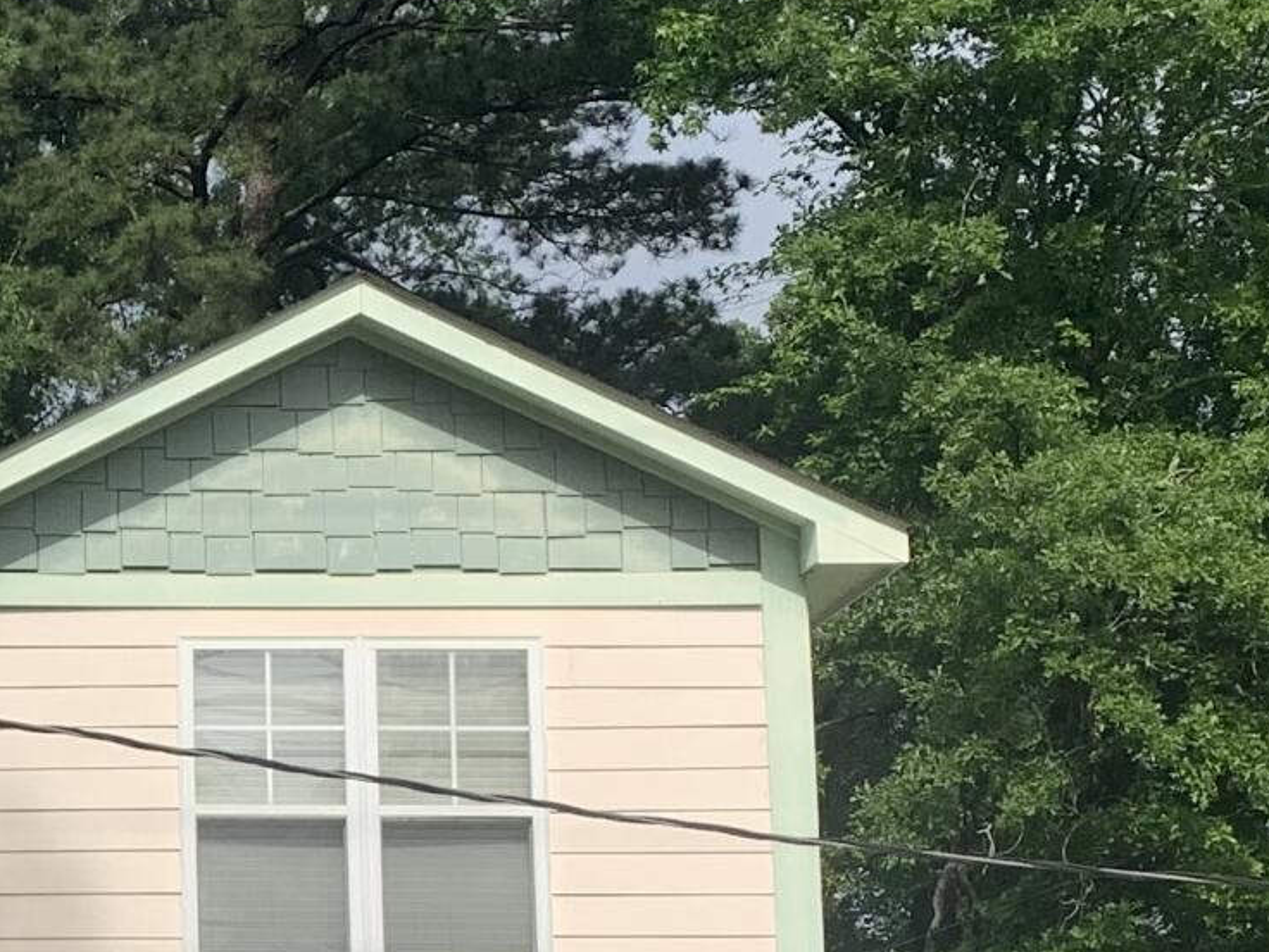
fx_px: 3886
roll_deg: +0.2
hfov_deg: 17.1
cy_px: 838
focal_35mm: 106
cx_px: -534
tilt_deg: +7.1
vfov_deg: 13.8
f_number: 1.8
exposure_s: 1/2114
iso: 25
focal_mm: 4.25
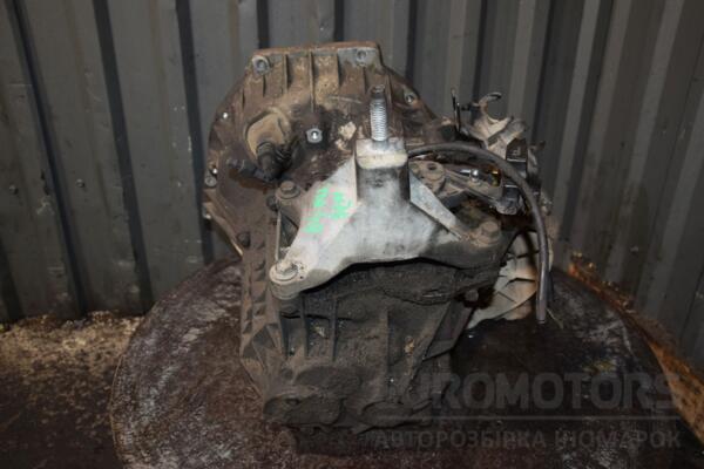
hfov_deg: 59.5
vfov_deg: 41.7
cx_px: 352
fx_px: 616
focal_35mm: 32
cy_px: 234
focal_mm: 21
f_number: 5
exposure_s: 1/60
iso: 800
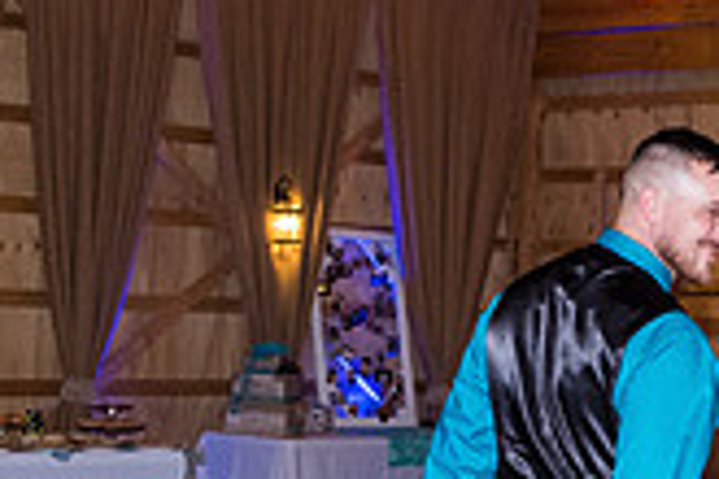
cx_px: 902
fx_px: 1897
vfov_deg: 14.4
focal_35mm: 95
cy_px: 346
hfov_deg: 19.9
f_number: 2.8
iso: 1600
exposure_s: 1/200
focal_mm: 18
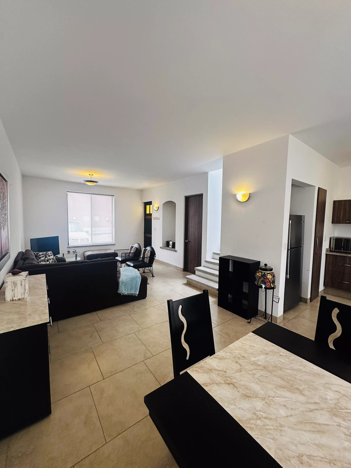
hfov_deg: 85.7
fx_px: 189
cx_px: 176
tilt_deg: -3.4
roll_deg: -1.8
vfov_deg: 102.1
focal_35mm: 14
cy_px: 234
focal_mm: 2.22
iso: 160
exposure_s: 1/120
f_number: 2.2
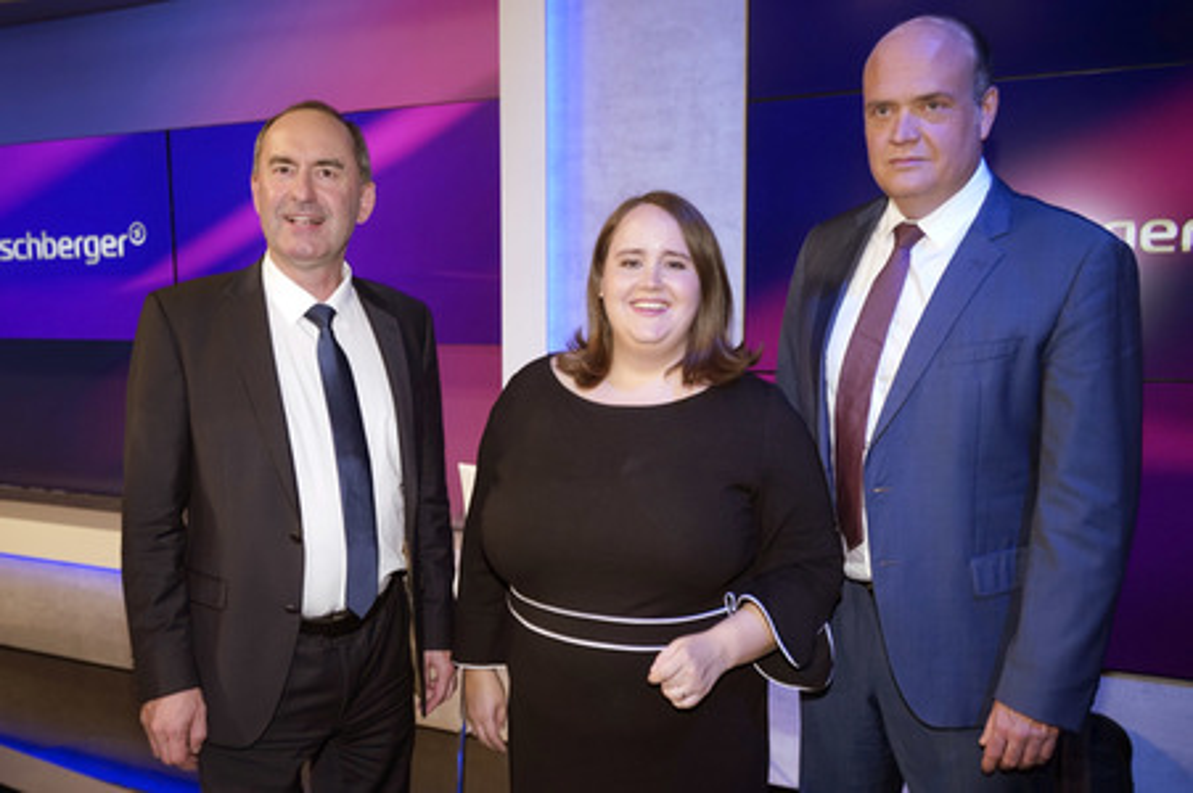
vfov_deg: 46.3
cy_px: 396
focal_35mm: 28
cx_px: 596
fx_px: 927
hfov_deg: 65.5
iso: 2000
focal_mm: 28
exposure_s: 1/125
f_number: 5
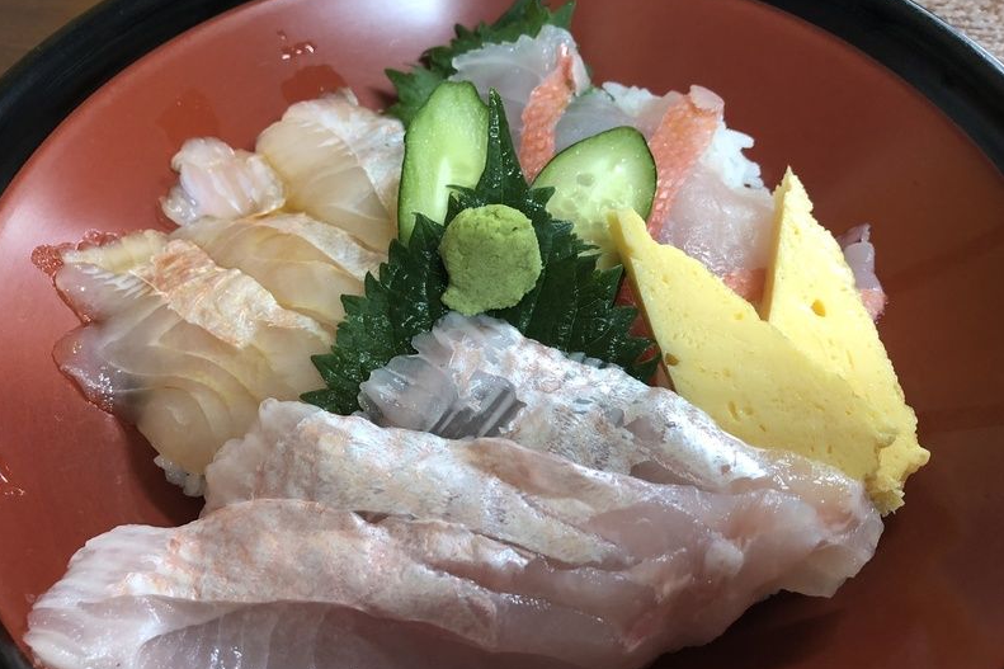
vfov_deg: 43.6
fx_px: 836
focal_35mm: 30
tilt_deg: -52.9
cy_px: 332
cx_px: 489
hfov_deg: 61.9
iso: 50
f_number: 1.8
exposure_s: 1/15
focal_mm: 3.99
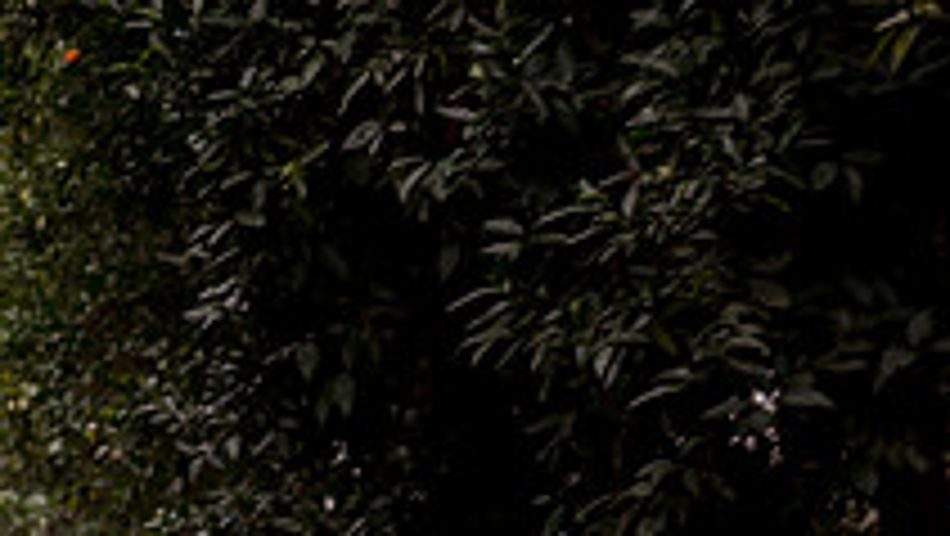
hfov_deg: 18.0
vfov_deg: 10.4
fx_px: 2899
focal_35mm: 115
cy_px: 590
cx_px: -90
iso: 100
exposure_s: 1/80
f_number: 2
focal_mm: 40
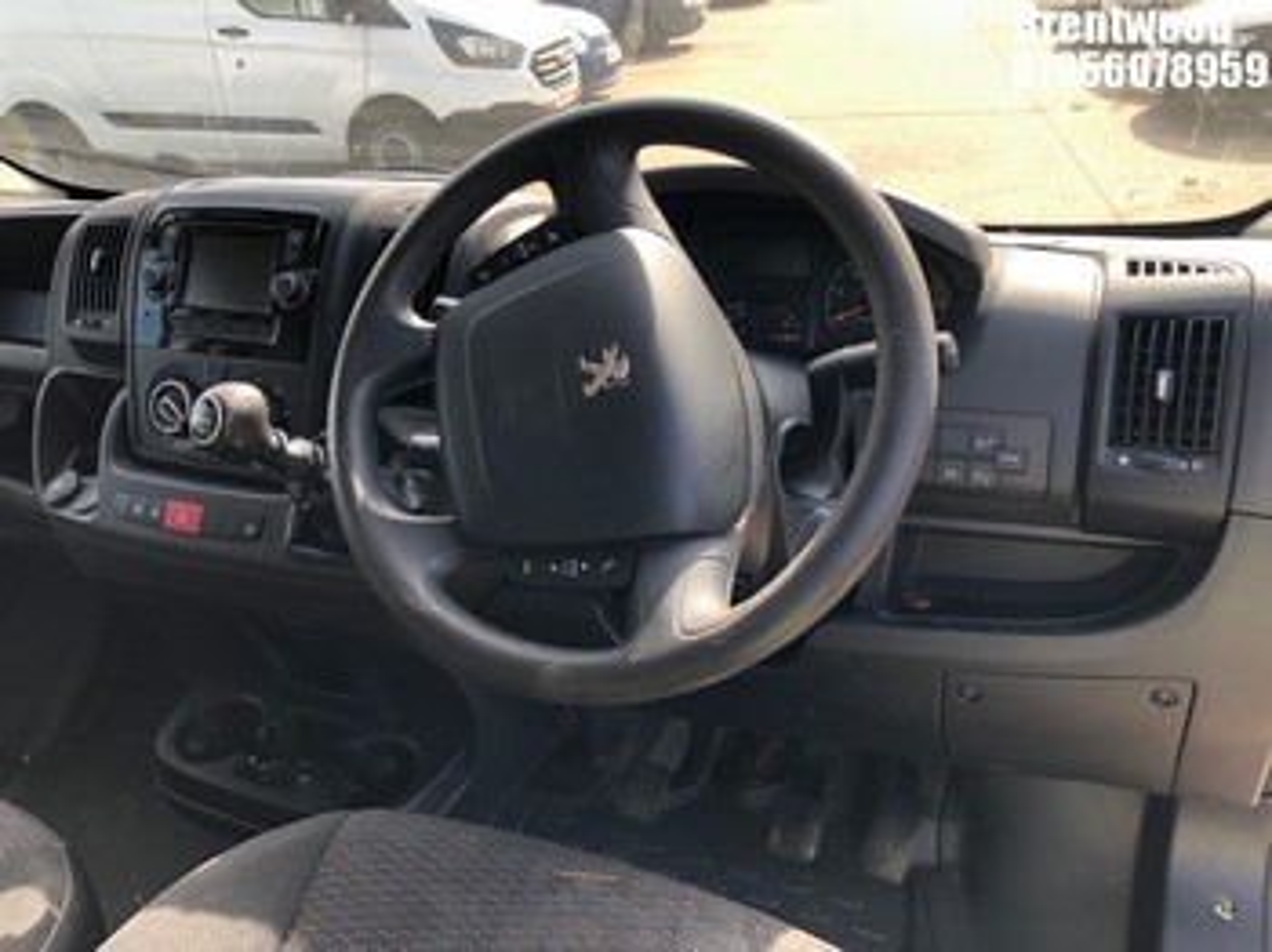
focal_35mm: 28
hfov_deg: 63.5
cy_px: 476
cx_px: 636
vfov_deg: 49.7
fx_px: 1028
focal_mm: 4
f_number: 1.8
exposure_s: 1/120
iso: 25
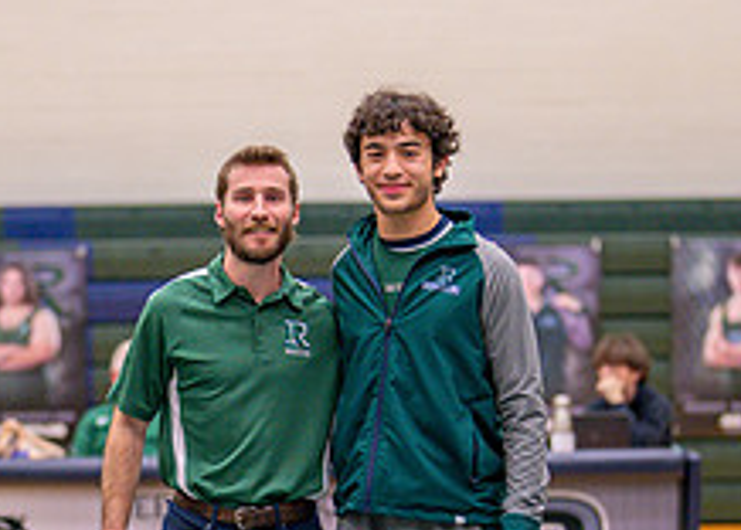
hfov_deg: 12.9
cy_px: 467
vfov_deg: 9.2
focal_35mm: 156
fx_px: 3285
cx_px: 291
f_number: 1.2
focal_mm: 50
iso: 1000
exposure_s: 1/800
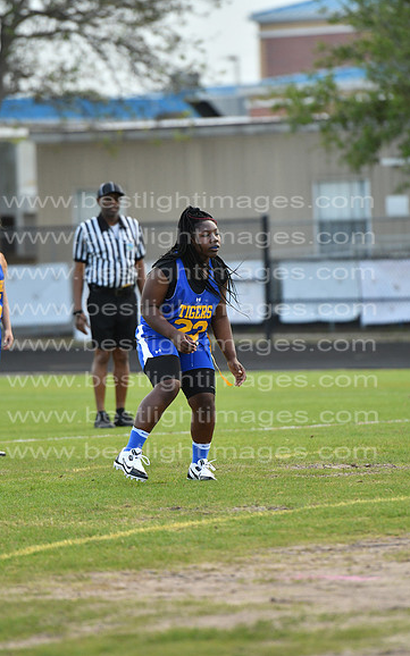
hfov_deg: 4.3
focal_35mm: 307
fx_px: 5491
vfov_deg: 6.8
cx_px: 191
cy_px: 328
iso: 800
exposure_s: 1/2500
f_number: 3.5
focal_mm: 200
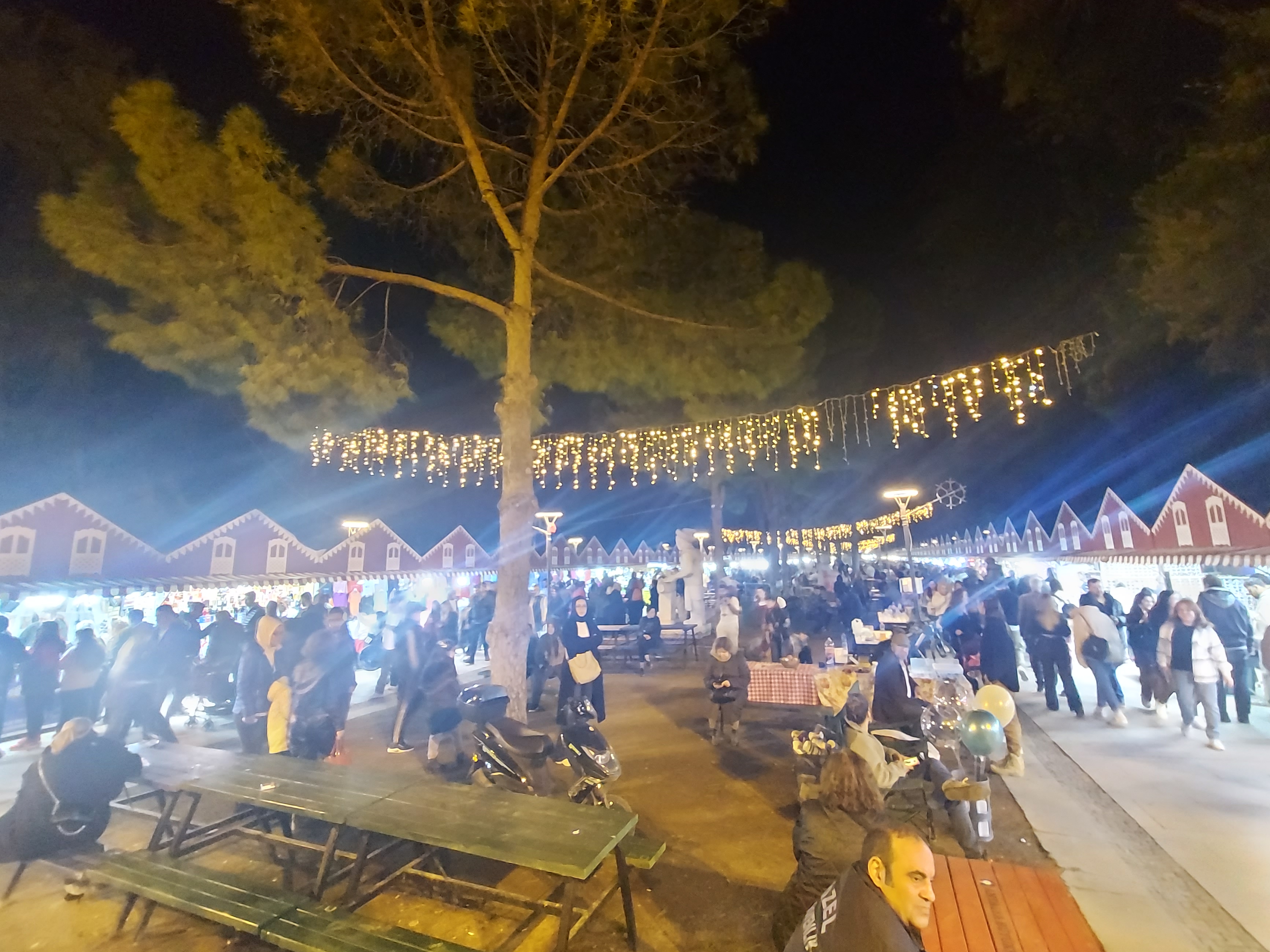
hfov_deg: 98.1
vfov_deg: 81.6
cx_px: 662
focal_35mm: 15
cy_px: 440
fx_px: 550
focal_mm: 1.74
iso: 640
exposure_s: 1/17
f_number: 2.2
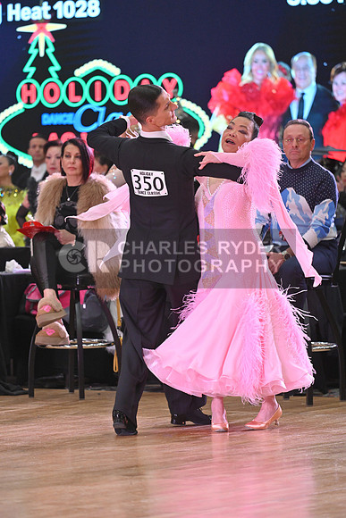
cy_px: 259
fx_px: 2881
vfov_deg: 10.3
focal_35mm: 200
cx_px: 173
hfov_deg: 6.9
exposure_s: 1/400
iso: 3200
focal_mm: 200
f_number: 4.5
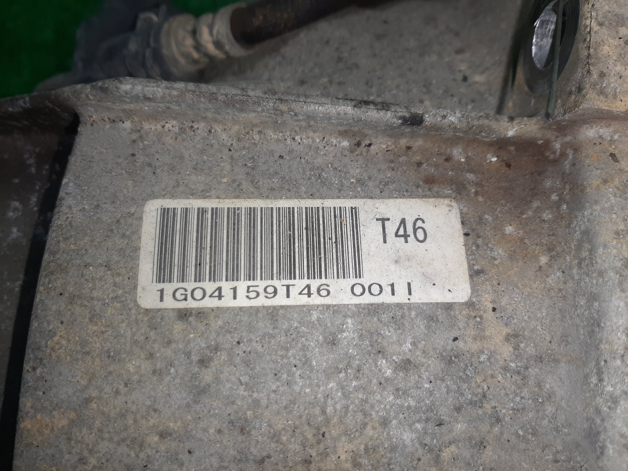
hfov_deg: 67.3
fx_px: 472
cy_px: 236
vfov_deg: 53.1
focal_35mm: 26
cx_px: 314
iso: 50
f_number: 1.7
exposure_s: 1/100
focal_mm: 3.93
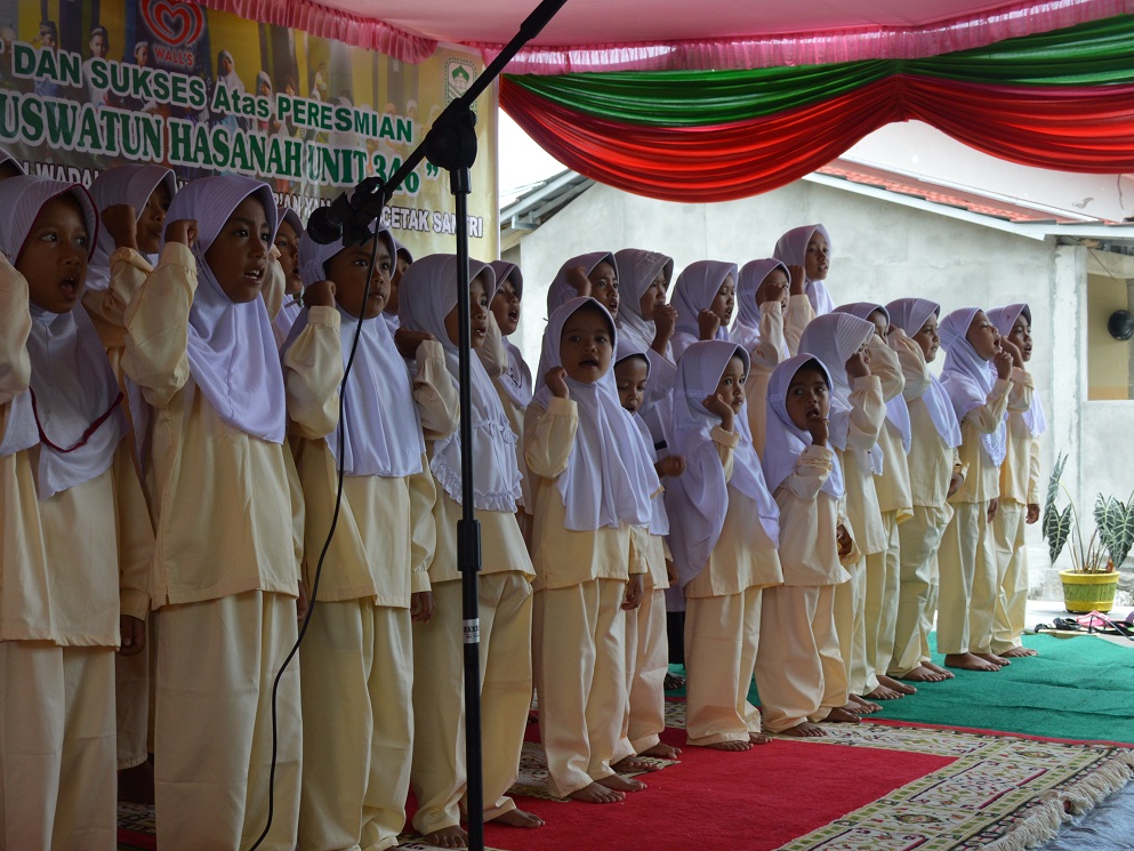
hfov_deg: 38.9
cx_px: 325
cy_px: 487
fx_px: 1573
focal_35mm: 48
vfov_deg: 30.2
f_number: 5.6
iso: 200
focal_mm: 22
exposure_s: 1/125
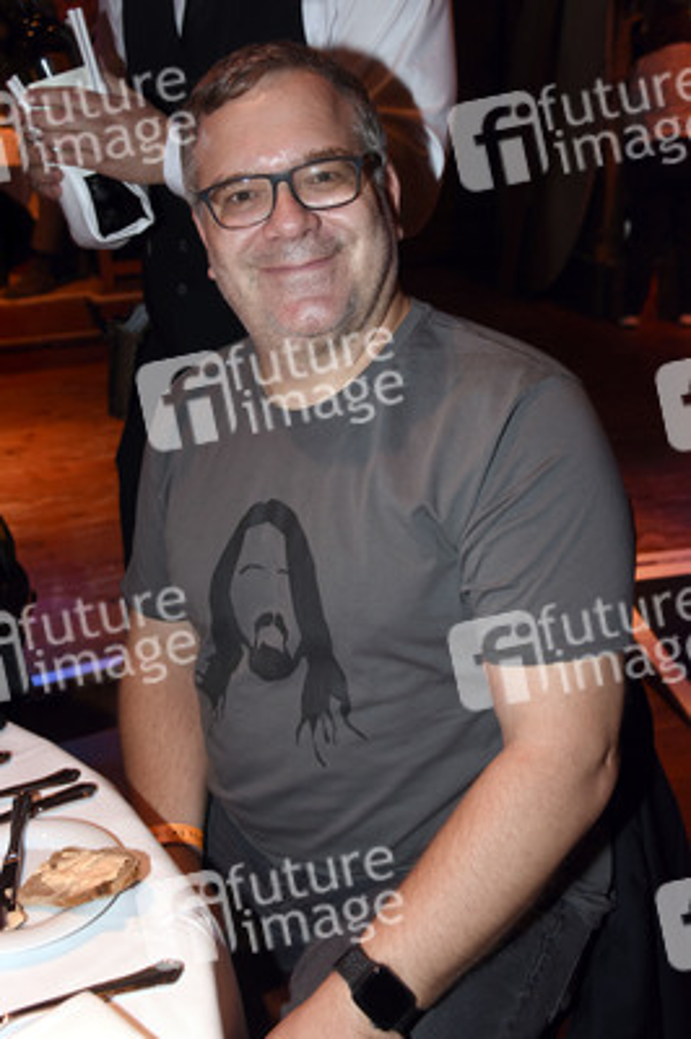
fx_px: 1096
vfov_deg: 50.7
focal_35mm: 38
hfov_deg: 35.0
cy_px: 520
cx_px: 346
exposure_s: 1/60
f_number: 6.3
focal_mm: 38
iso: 1250
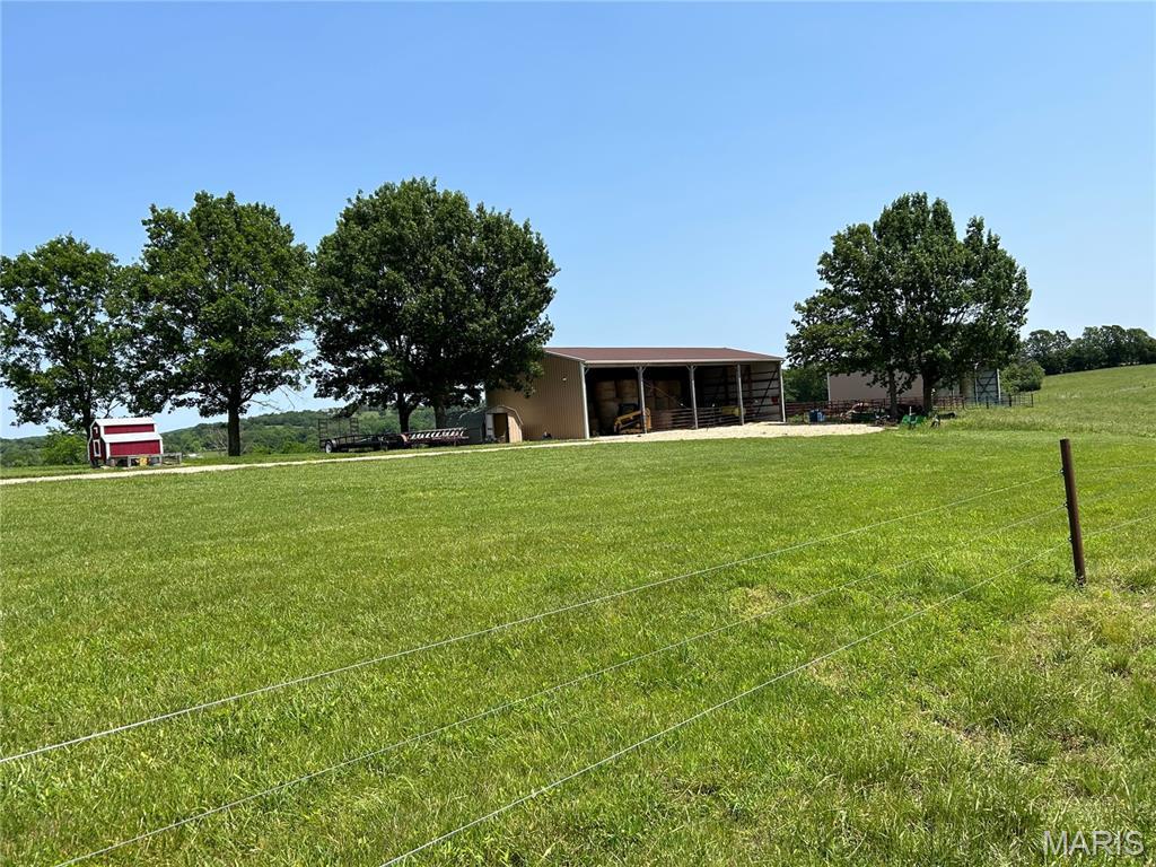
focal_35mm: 26
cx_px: 578
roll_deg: +4.5
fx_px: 868
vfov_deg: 53.1
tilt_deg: +0.4
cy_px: 434
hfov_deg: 67.3
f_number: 1.5
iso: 50
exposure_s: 1/3460
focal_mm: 5.7
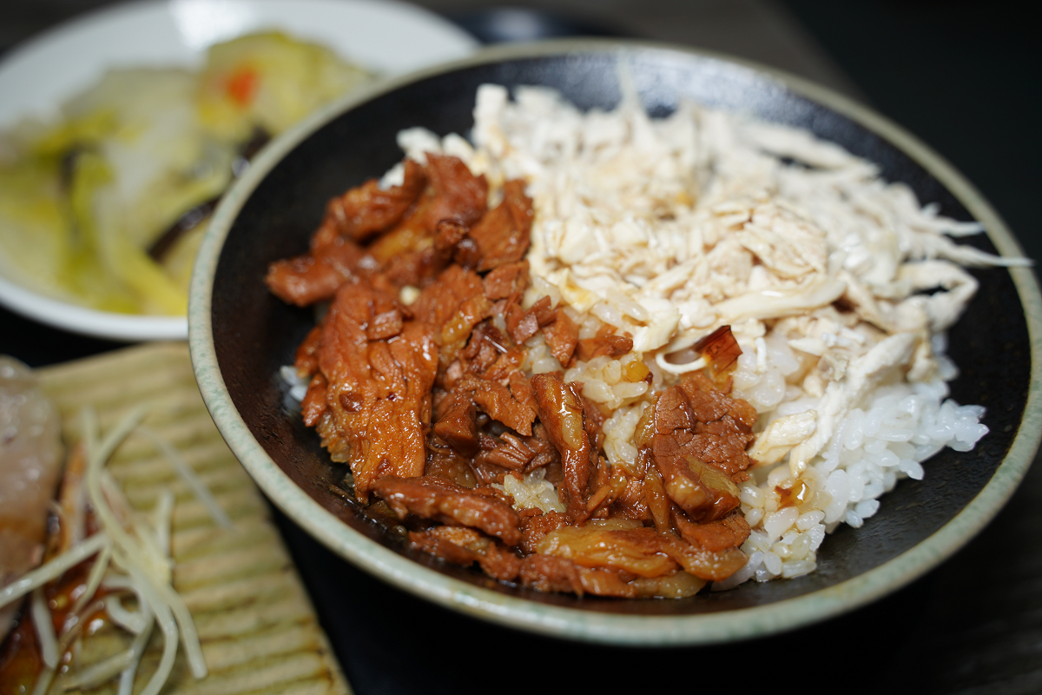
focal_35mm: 32
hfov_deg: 58.7
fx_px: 926
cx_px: 521
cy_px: 348
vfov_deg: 41.1
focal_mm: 32
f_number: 5
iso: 100
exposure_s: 1/100
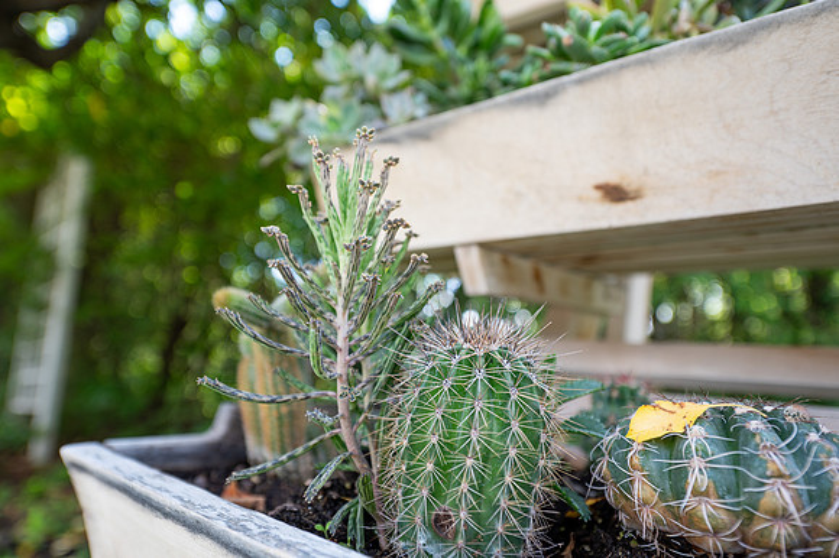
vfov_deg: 53.1
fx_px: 559
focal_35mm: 24
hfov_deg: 73.8
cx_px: 420
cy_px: 279
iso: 160
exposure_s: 1/250
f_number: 2.8
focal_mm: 24
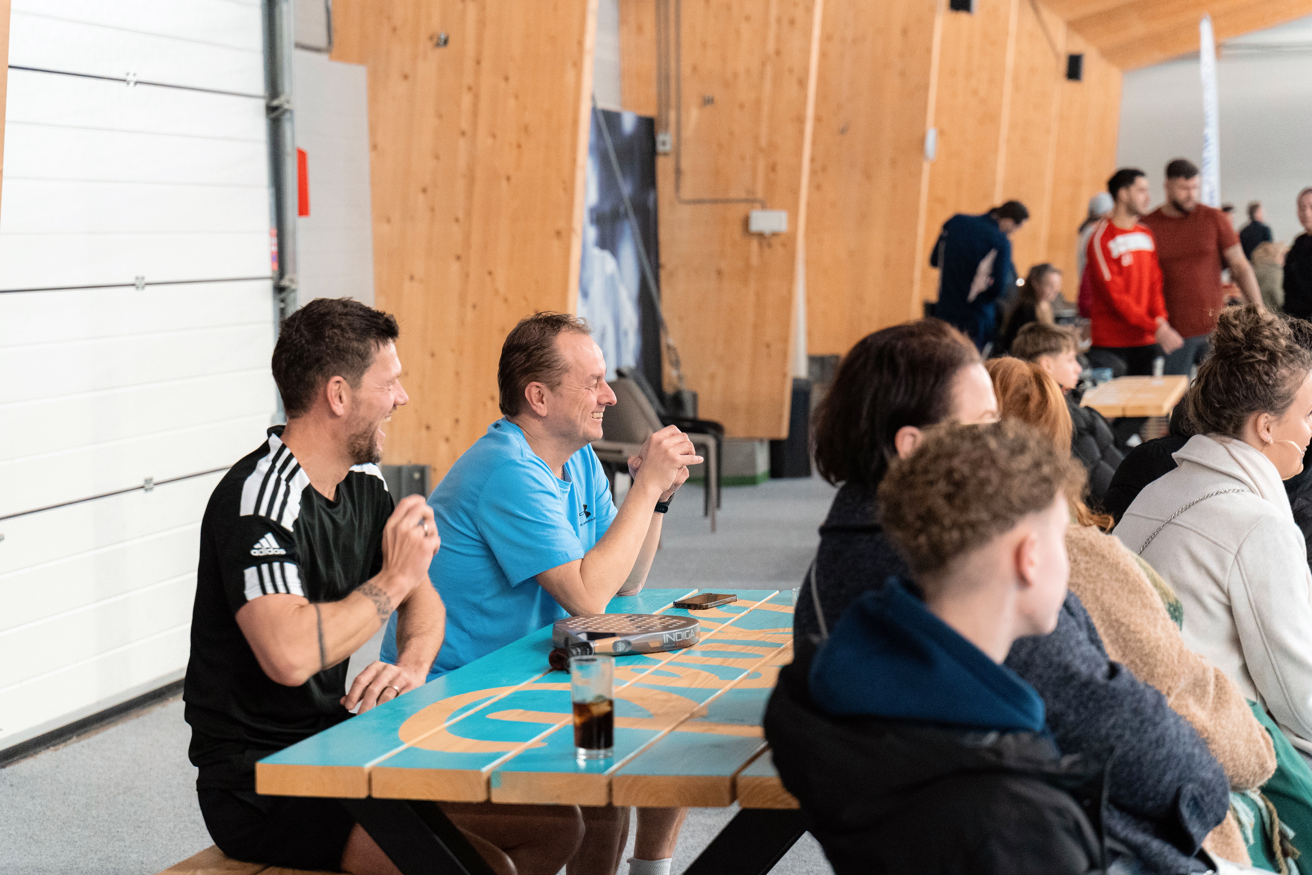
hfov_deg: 27.0
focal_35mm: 75
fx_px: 2733
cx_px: 656
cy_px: 438
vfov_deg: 18.2
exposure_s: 1/160
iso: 6400
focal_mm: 75
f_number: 4
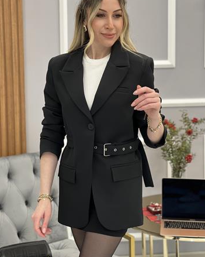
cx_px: 103
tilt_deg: -7.6
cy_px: 106
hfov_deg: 17.3
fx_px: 675
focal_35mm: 89
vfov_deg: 21.5
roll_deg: +0.0
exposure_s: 1/50
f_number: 2.8
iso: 160
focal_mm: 9
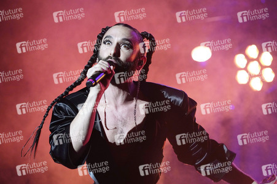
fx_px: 907
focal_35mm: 118
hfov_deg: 17.4
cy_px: 92
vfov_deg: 11.6
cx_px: 138
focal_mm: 118
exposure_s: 1/250
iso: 2000
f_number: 5
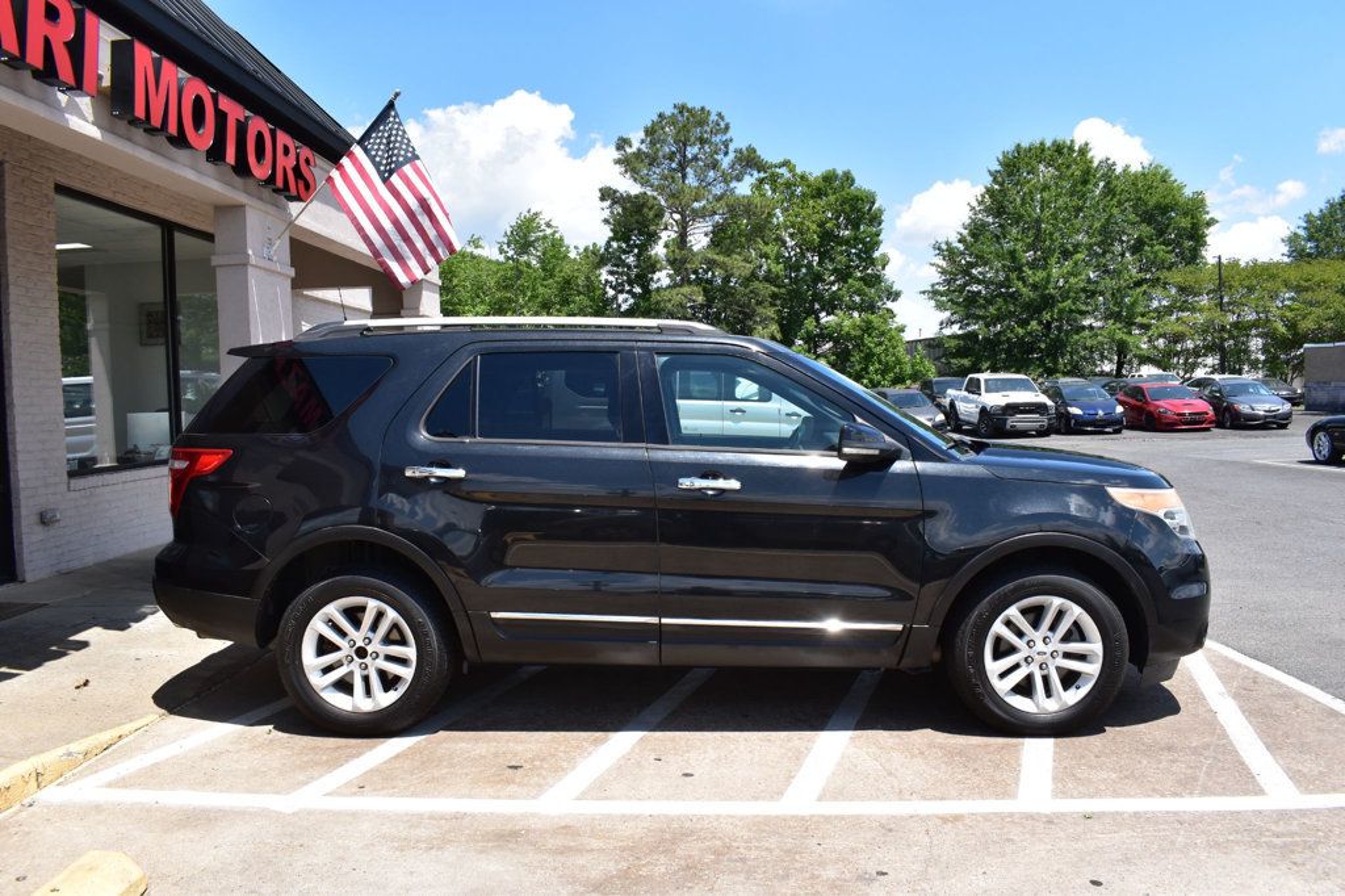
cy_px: 448
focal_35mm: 27
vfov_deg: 47.9
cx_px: 672
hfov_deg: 67.4
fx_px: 1008
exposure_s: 1/400
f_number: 11
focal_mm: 18
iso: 400
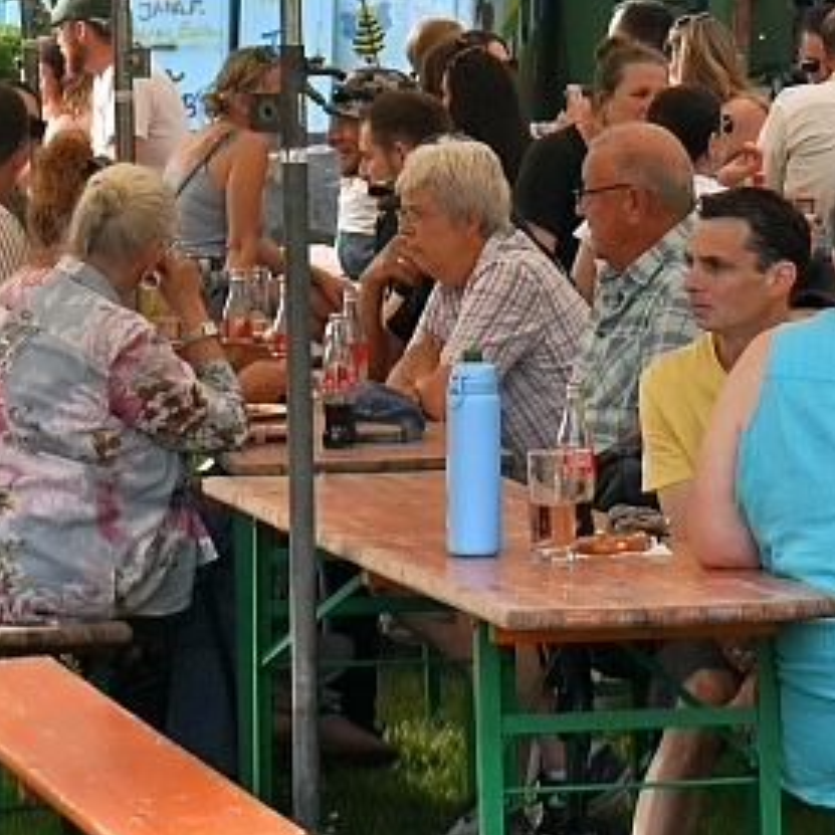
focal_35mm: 230
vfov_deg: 7.6
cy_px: 54
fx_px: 6277
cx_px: 754
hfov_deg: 7.6
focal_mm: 50
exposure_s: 1/640
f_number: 6.3
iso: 250
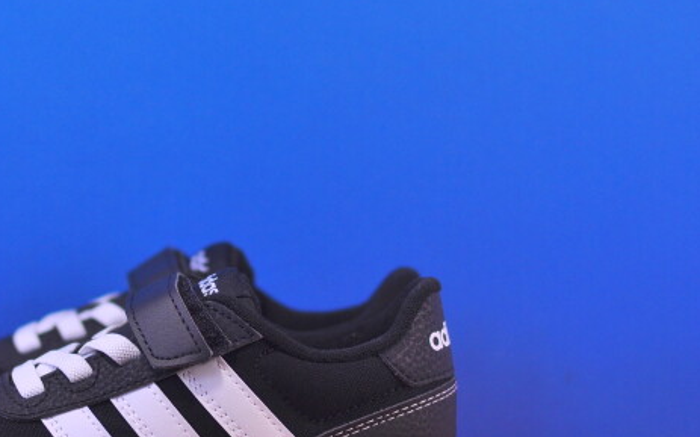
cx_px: 153
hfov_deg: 15.7
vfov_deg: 9.9
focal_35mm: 132
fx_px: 2517
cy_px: 250
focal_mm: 50
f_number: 2.5
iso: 250
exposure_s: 1/320
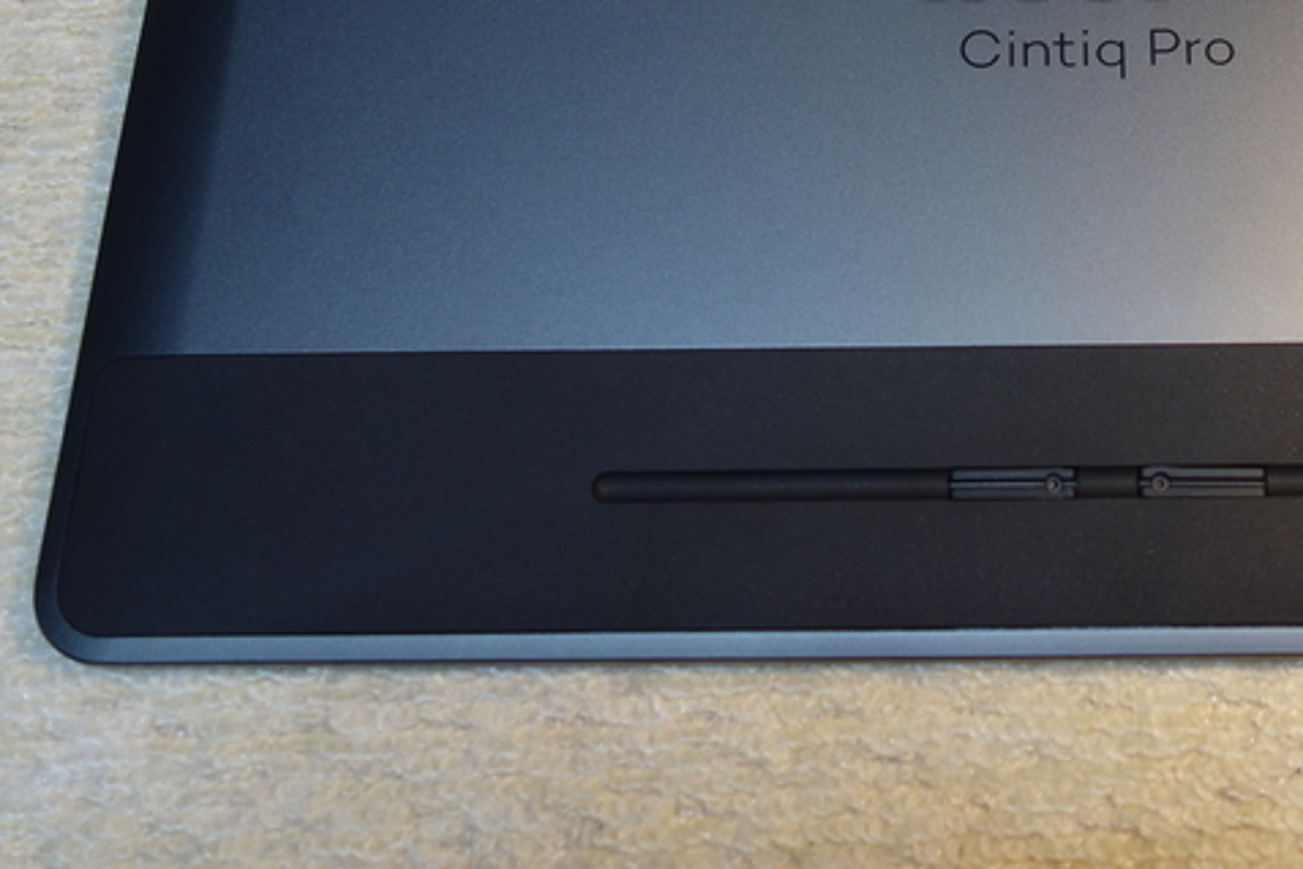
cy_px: 1
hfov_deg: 32.6
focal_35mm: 60
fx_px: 2172
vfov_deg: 21.8
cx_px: 1025
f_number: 2.2
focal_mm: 10.4
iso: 125
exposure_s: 1/30
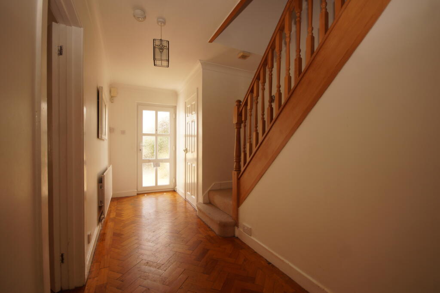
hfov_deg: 100.4
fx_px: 183
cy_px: 146
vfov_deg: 77.3
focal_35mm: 15
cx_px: 220
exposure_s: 1/60
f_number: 4.5
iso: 160
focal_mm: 10
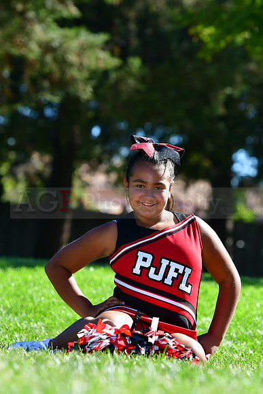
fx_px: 2135
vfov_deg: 10.5
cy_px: 197
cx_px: 132
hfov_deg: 7.0
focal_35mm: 195
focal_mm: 130
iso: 400
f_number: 4.5
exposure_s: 1/1250
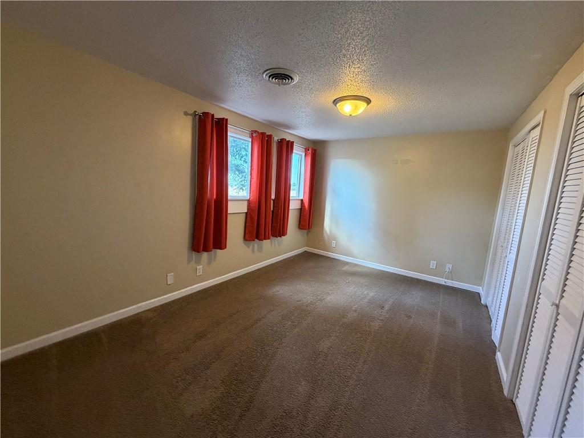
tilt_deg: -6.6
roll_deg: -4.1
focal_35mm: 14
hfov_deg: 102.1
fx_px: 236
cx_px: 292
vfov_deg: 85.7
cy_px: 219
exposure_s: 1/60
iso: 320
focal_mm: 2.22
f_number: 2.2
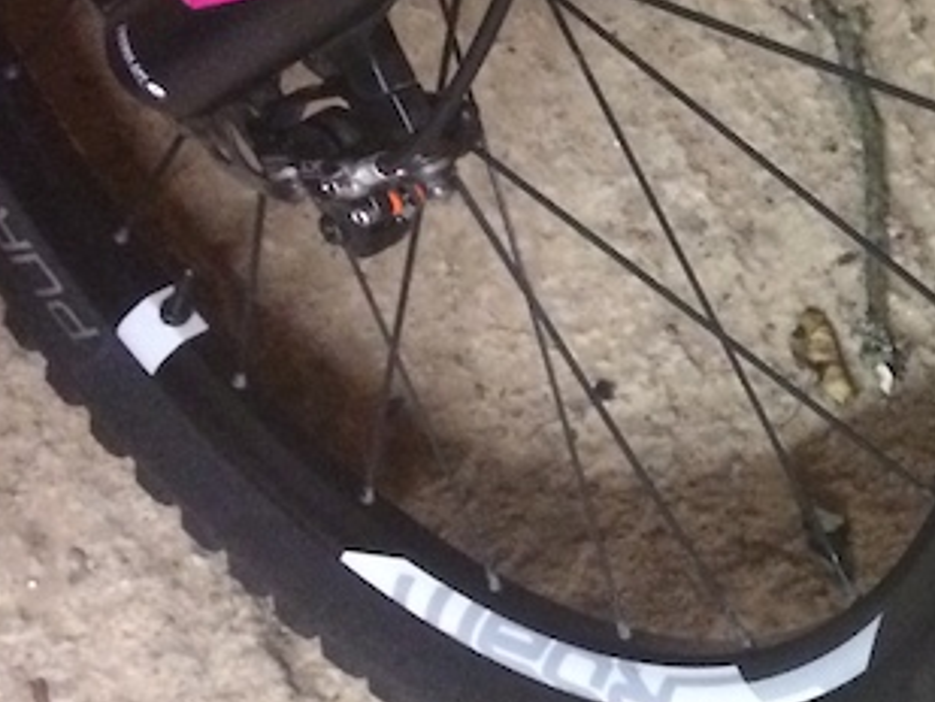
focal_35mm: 96
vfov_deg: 15.4
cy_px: 433
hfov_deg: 18.0
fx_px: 2594
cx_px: 1455
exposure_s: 1/17
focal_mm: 4.15
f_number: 2.2
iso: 400
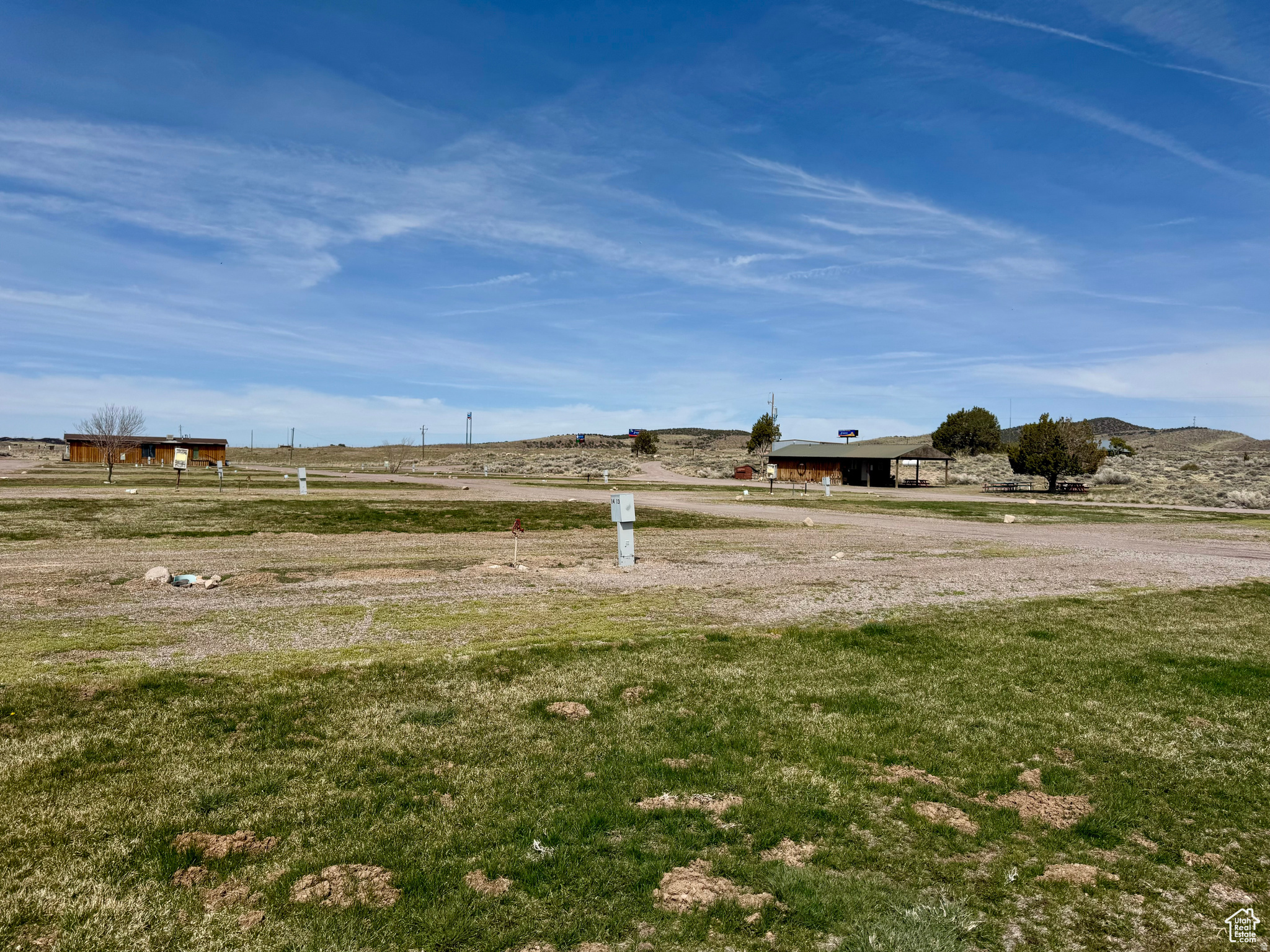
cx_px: 635
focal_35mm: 24
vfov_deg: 56.8
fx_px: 881
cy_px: 476
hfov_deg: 71.6
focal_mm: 6.76
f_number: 1.78
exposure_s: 1/9009
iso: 80
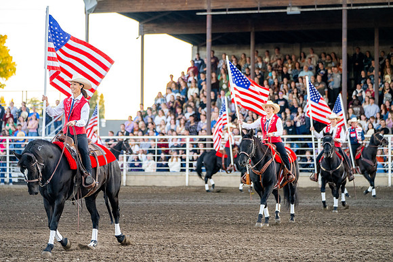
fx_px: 1237
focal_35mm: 113
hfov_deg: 18.0
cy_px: 135
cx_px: 197
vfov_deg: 12.1
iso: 1250
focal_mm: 110
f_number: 2.8
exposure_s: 1/500
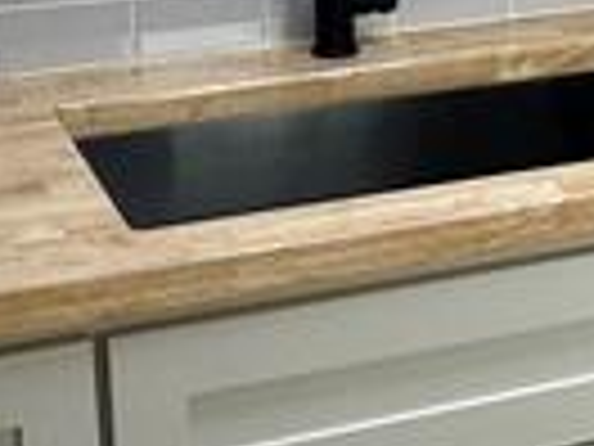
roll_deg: +0.1
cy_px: -95
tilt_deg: -10.6
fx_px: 1870
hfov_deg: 17.7
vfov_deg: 13.2
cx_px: 562
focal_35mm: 109
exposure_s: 1/120
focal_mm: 2.22
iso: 125
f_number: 2.2
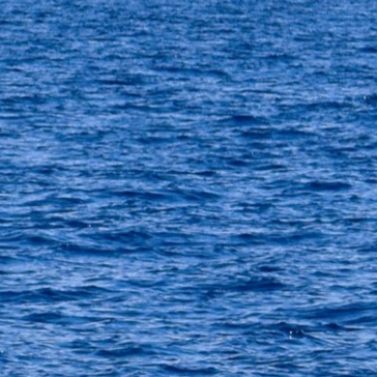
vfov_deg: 4.5
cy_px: 38
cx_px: -313
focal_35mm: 392
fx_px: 4830
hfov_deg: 4.4
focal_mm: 70
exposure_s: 1/1600
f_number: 7.1
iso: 400
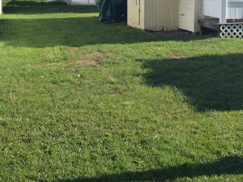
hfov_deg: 29.7
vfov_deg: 22.3
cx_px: 185
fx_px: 449
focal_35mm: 64
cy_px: 16
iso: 200
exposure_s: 1/320
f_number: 9
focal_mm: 20
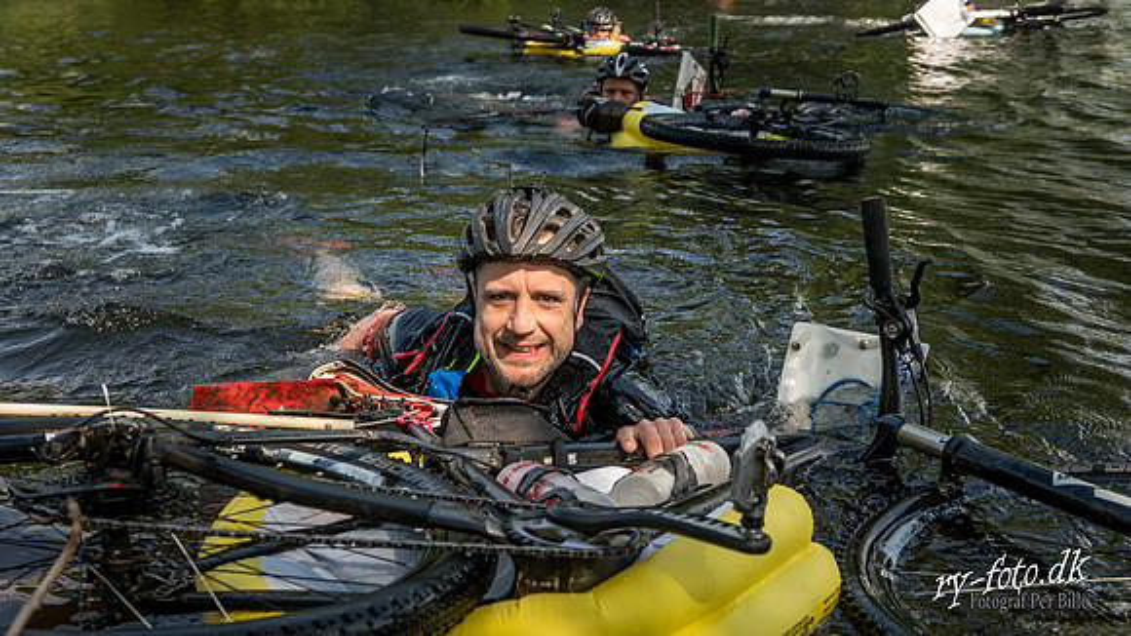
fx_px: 1274
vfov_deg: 27.7
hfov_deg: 47.8
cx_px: 528
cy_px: 464
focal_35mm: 42
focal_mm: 21
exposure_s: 1/1000
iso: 400
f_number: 3.5
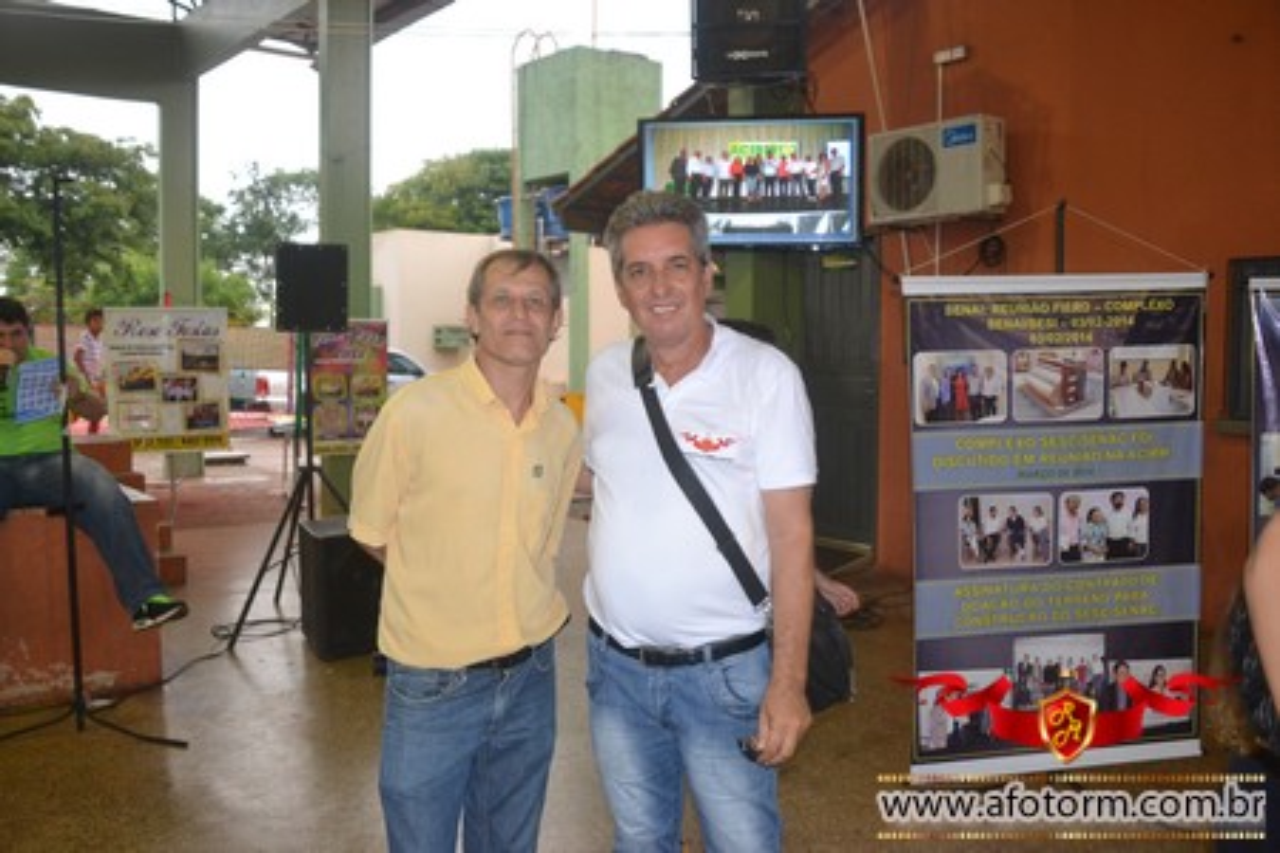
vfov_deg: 40.0
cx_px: 640
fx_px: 1173
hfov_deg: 57.2
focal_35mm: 33
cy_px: 426
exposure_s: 1/60
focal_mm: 22
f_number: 3.8
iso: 1000
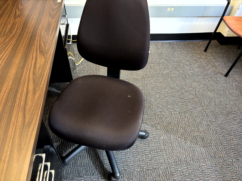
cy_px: 90
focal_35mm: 26
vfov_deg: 53.1
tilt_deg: -46.1
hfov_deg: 67.3
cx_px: 121
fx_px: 182
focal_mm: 5.96
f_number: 1.6
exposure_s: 1/60
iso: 200
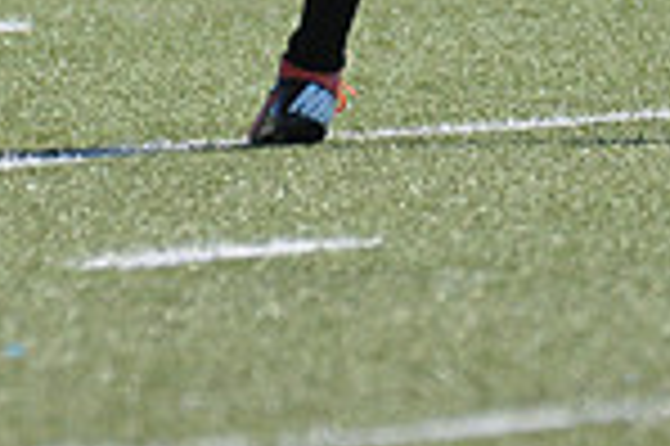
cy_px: -381
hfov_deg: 1.2
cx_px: 441
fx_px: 32515
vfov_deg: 0.8
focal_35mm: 1749
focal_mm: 300
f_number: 4
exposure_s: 1/3200
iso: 640
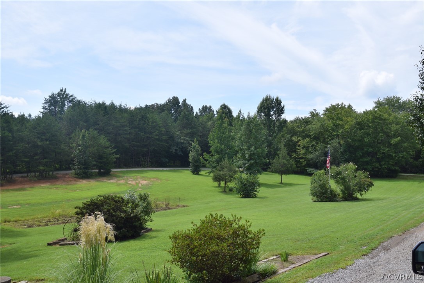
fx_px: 389
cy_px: 142
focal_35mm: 33
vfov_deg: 40.0
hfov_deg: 57.2
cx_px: 212
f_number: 10
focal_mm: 22
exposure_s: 1/400
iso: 200
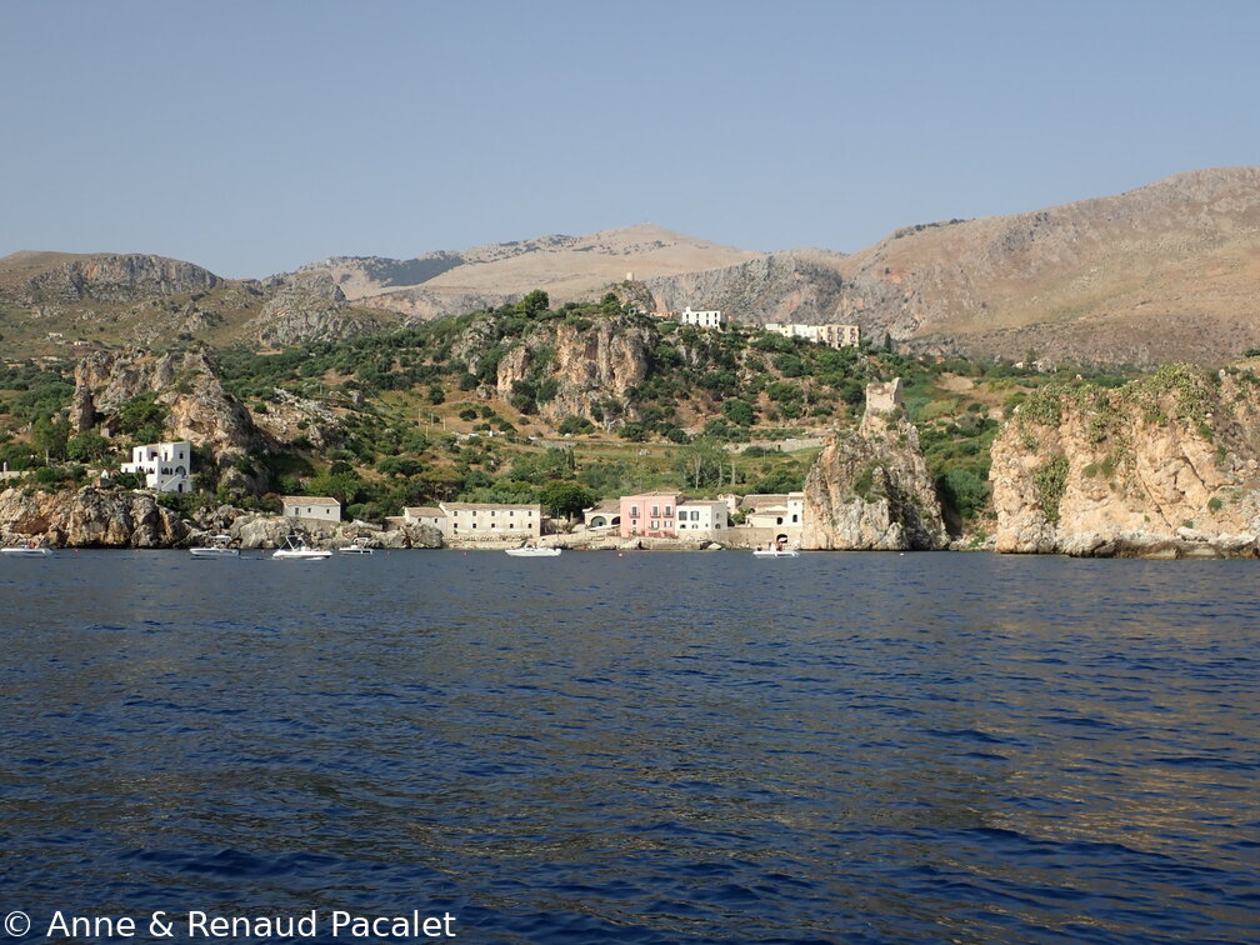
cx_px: 630
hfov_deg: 49.0
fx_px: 1383
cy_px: 472
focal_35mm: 38
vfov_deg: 37.7
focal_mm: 6.86
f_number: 3.5
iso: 100
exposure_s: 1/1000
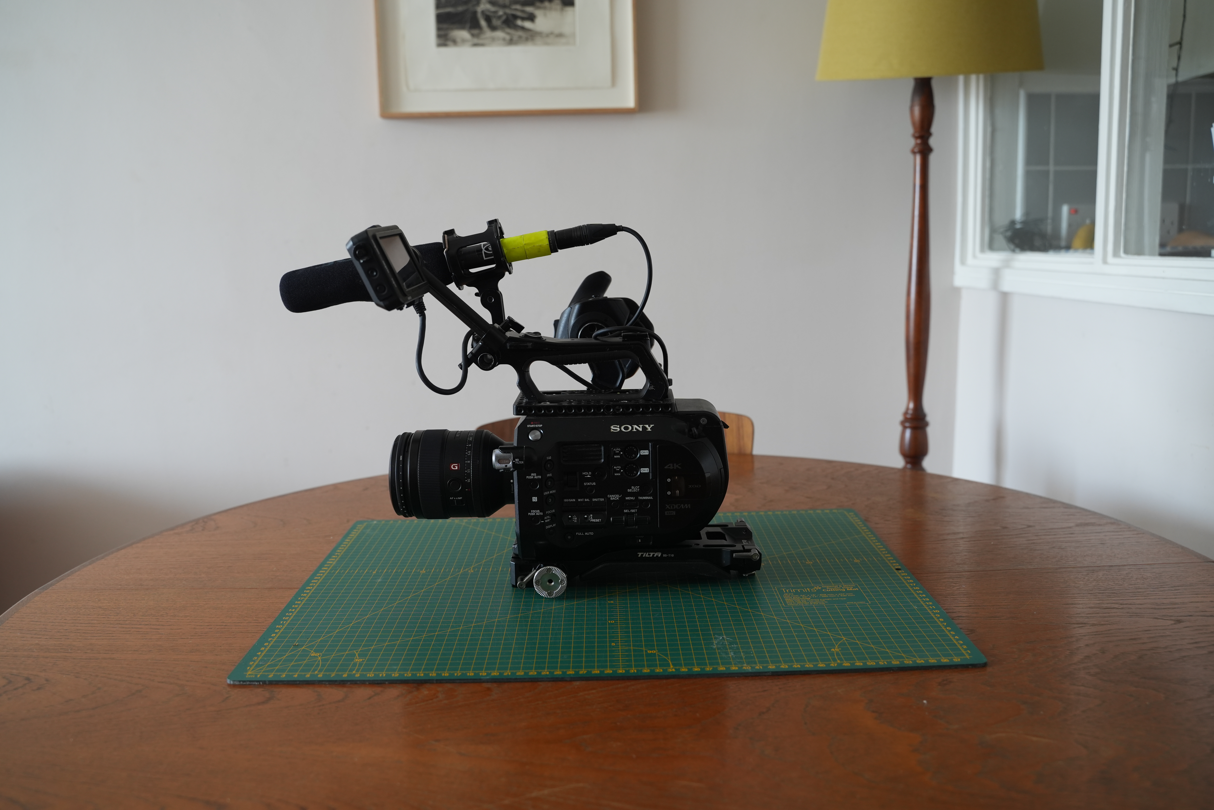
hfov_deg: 61.9
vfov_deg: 43.6
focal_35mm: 30
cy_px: 405
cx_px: 607
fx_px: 1012
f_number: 4
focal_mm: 30
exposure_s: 1/50
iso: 640
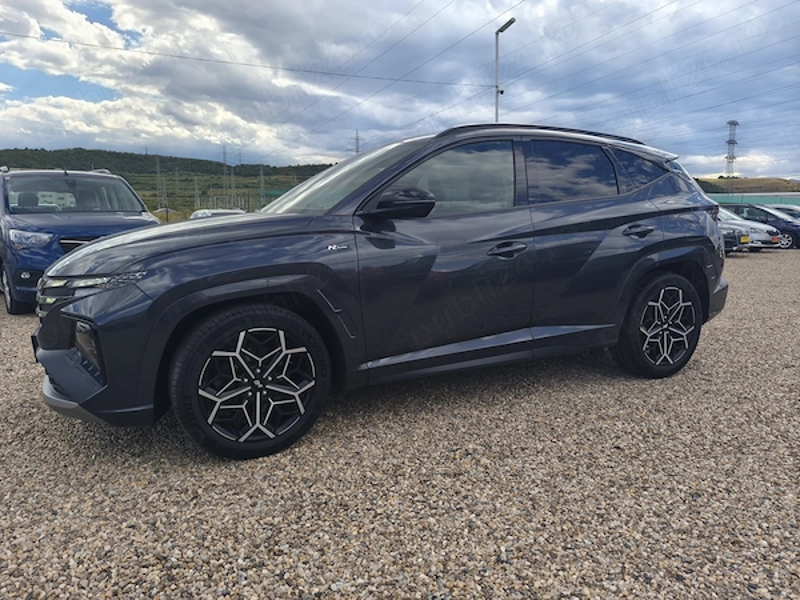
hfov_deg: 73.9
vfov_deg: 58.9
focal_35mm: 23
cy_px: 300
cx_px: 400
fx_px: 532
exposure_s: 1/240
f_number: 1.65
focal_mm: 6.18
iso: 50
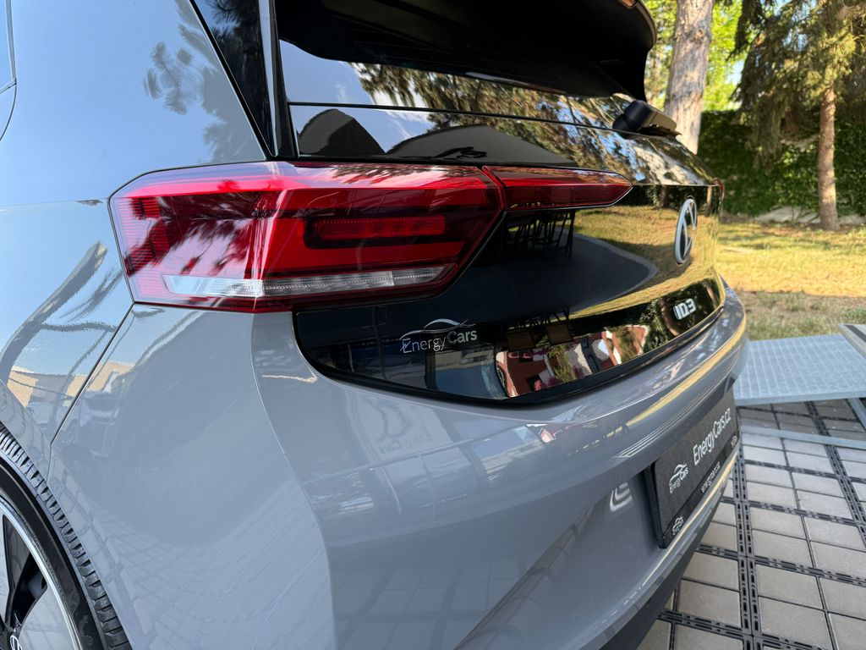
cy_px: 325
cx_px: 433
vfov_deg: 56.8
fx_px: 600
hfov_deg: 71.6
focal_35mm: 24
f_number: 1.78
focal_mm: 6.76
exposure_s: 1/283
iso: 100
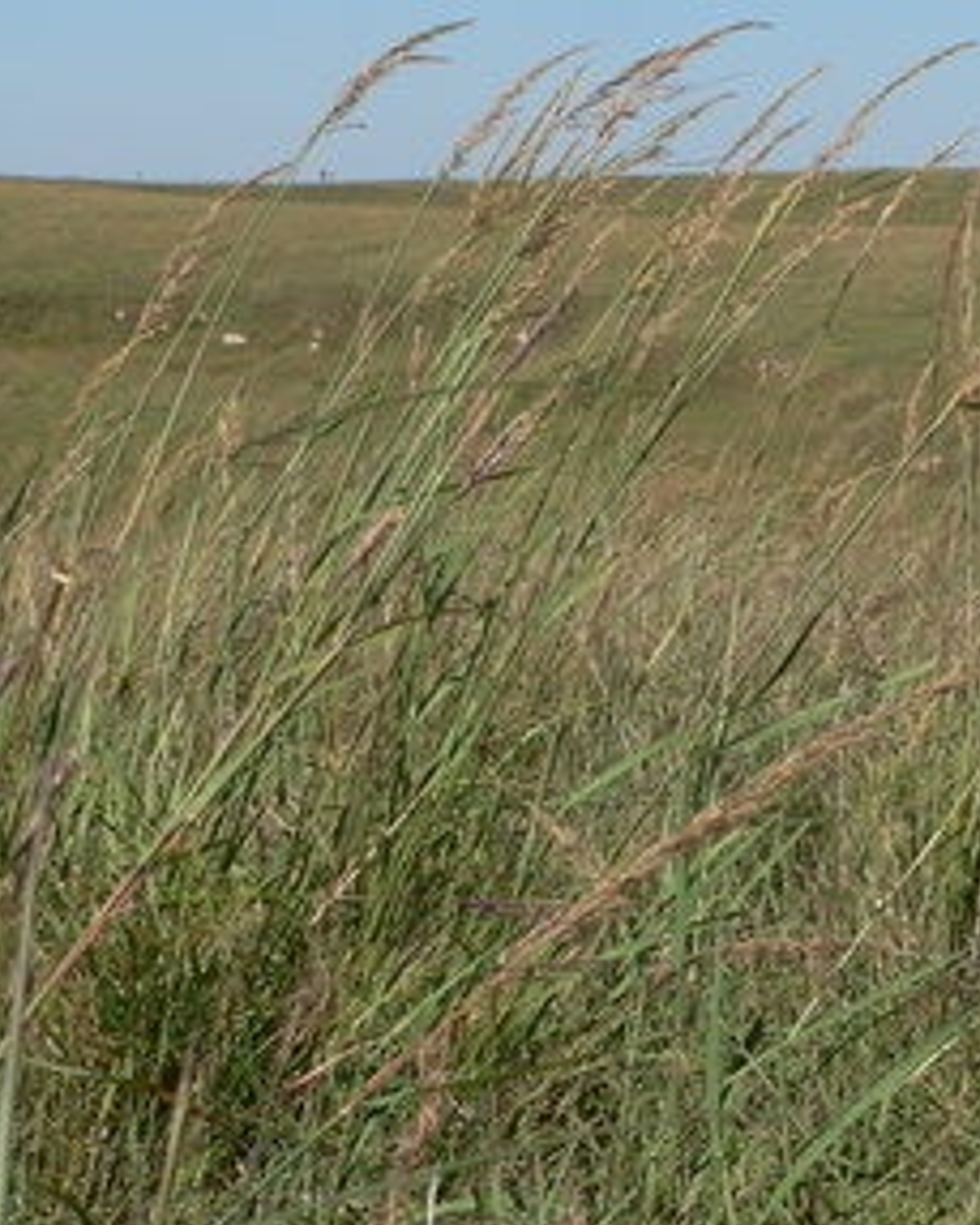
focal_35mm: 117
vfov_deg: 16.4
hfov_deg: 13.0
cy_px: 493
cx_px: 976
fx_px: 4240
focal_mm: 11
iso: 80
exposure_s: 1/500
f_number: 5.6
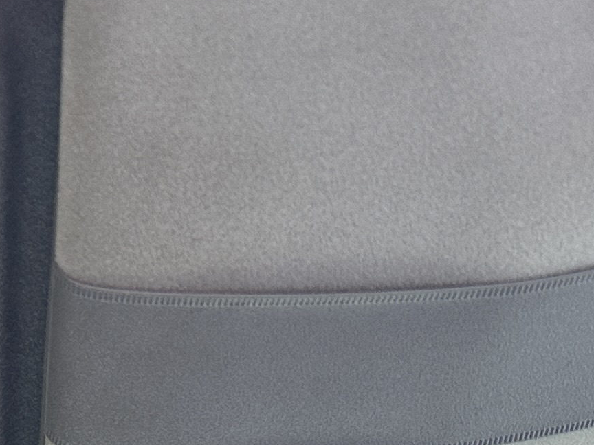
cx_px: -432
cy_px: 633
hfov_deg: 15.4
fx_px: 1922
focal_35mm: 112
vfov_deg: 12.7
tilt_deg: +35.0
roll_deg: +6.5
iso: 200
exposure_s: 1/121
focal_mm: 6.86
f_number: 1.78
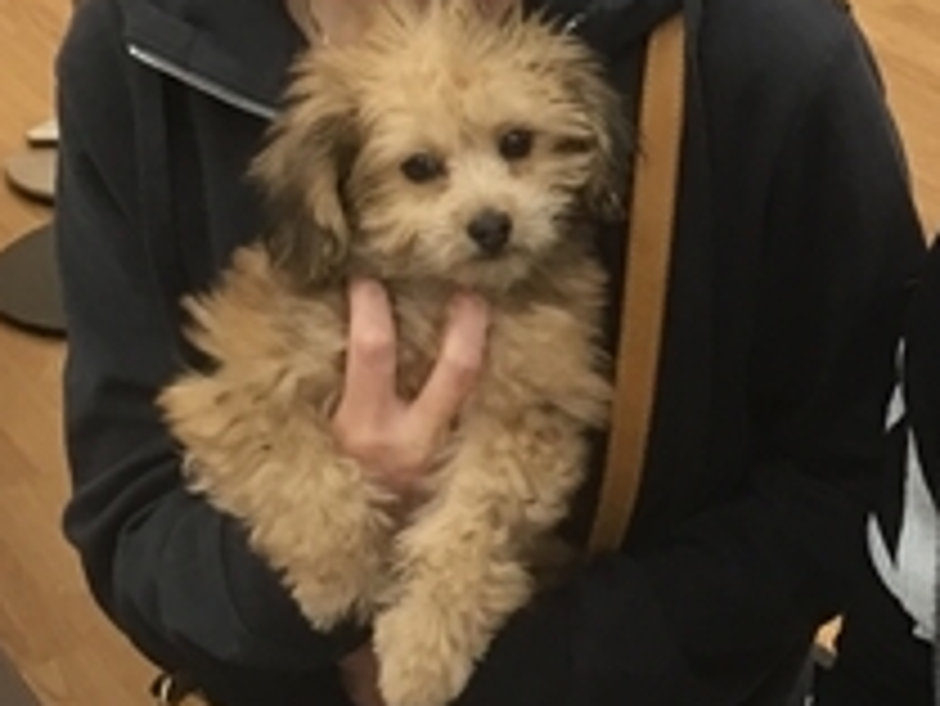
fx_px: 2418
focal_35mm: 89
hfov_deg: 21.8
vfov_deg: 16.6
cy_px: 288
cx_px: 729
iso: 64
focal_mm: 3.3
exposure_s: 1/30
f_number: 2.4
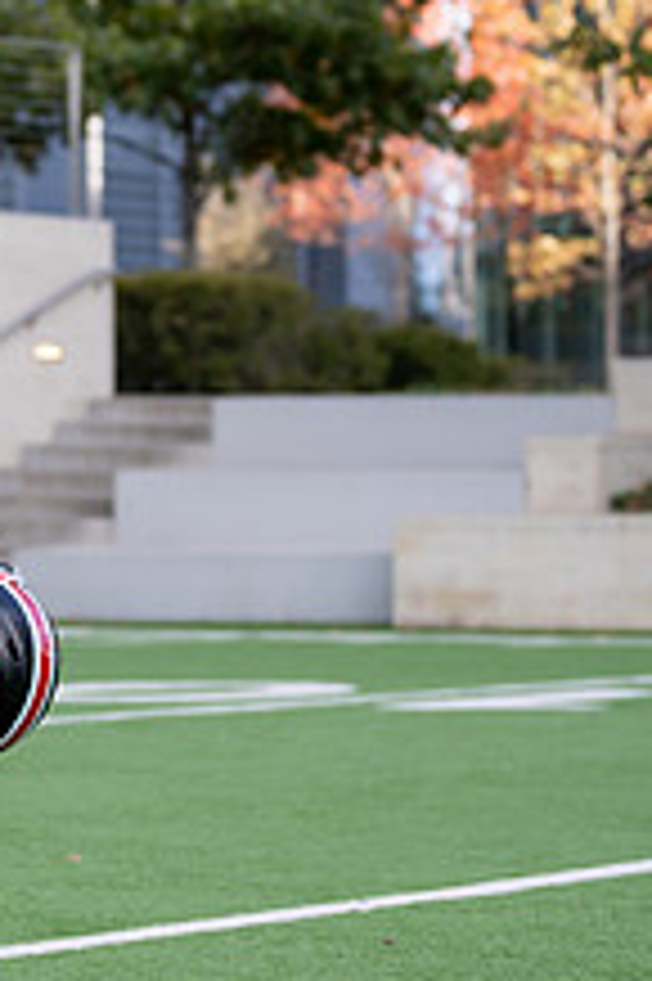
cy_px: 347
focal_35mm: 194
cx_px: -215
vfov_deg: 10.6
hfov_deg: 7.0
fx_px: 5278
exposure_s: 1/500
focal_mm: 70
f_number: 2.8
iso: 100
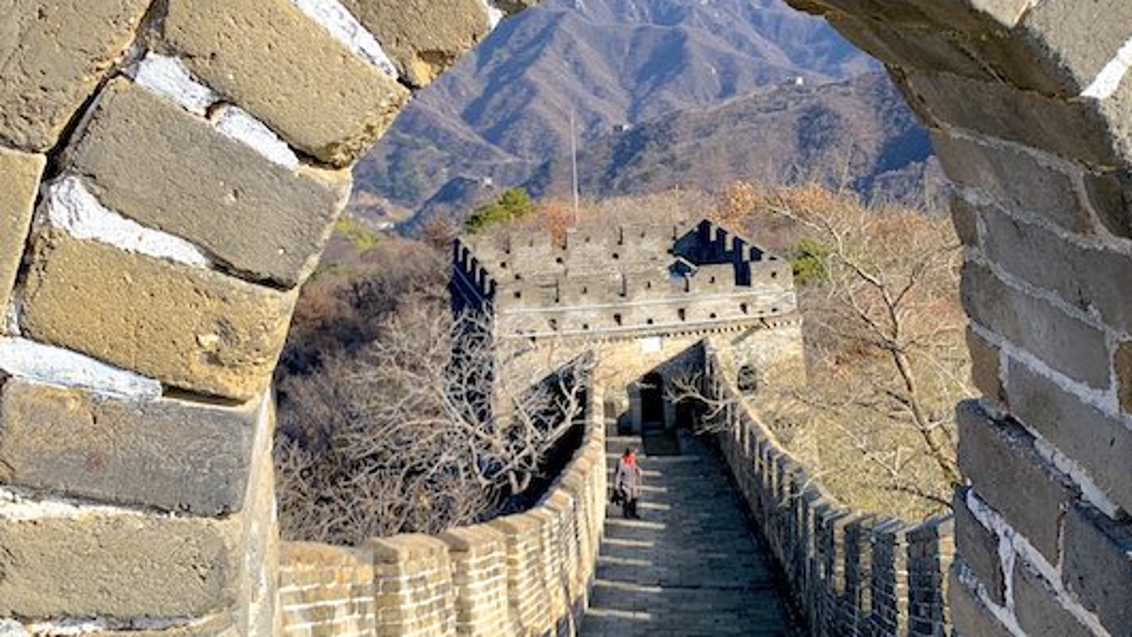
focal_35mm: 40
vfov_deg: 29.7
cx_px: 663
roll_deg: +2.4
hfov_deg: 50.2
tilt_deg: -12.6
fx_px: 1201
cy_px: 284
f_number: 1.8
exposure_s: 1/1282
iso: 25
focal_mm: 4.25
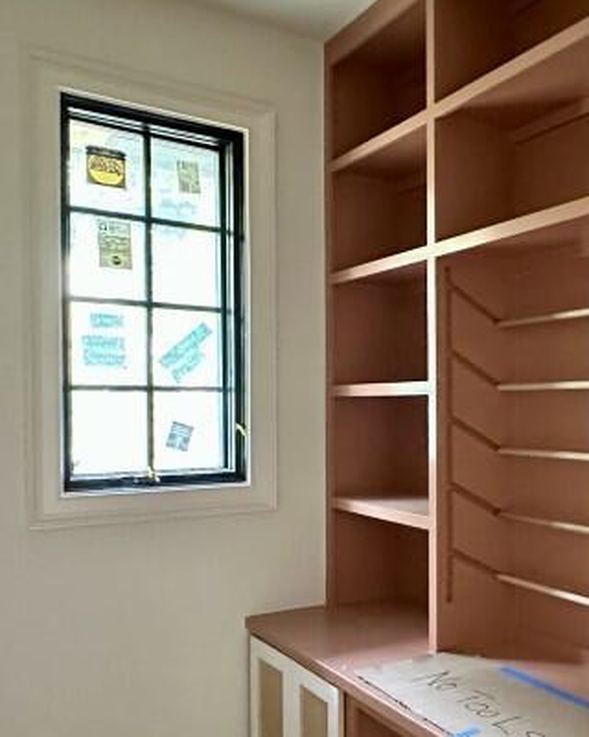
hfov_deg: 40.8
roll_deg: +0.4
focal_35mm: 35
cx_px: 456
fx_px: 763
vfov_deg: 51.4
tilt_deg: -1.3
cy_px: 422
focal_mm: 2.22
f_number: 2.2
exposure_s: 1/60
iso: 1000
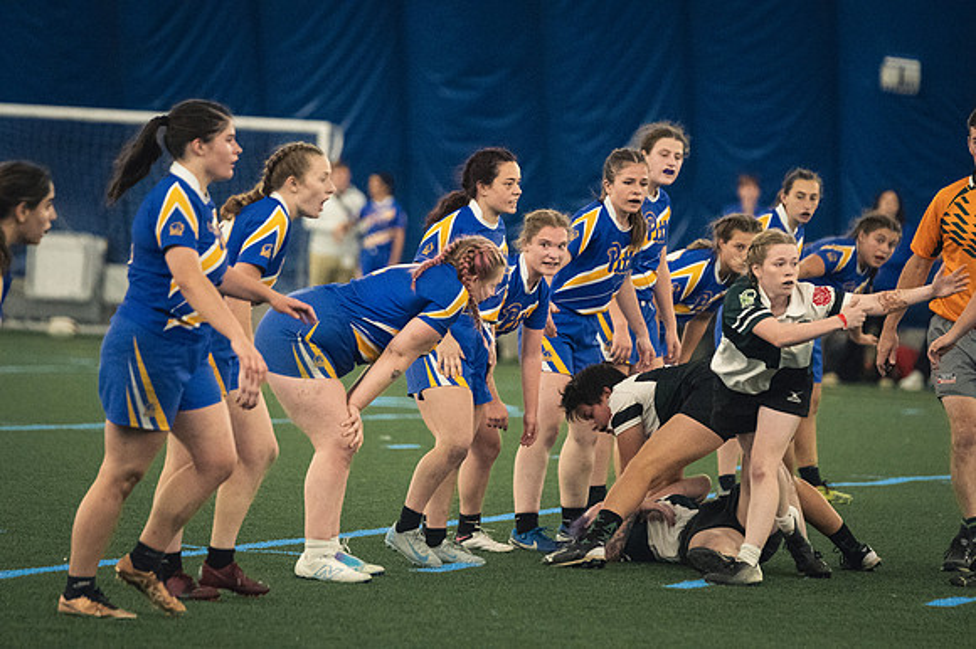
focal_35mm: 300
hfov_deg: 6.9
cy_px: 324
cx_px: 488
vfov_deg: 4.6
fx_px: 8128
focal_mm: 200
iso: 10000
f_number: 2.8
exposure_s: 1/500
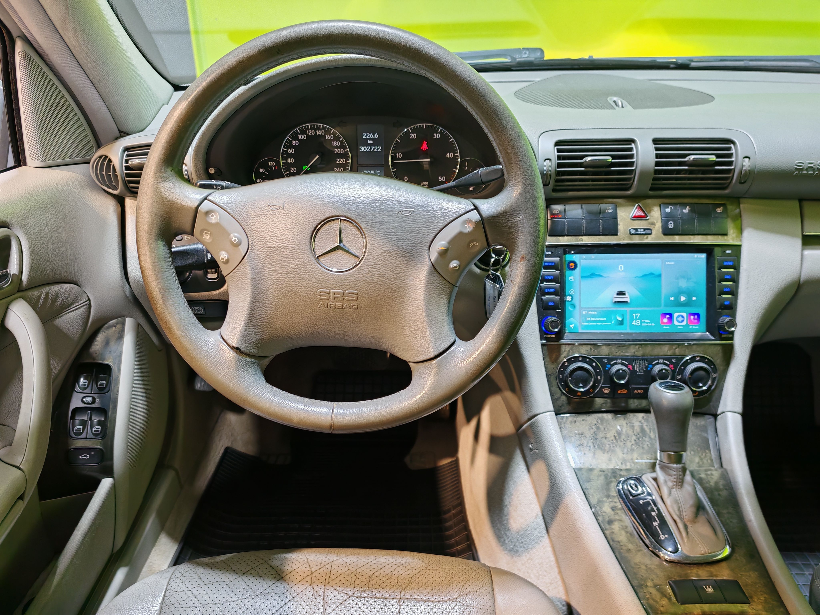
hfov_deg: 65.3
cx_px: 410
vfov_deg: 51.4
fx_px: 640
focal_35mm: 27
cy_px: 308
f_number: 1.4
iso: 200
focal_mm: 6.83
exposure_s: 1/100
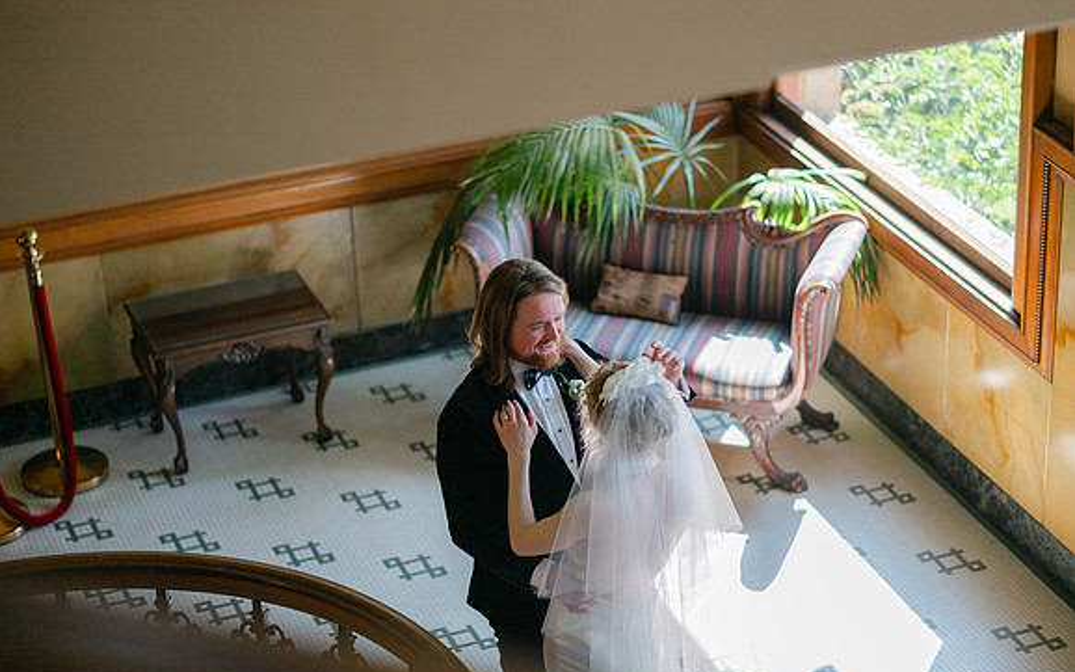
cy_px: 343
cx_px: 538
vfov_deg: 15.0
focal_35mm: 87
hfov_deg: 23.8
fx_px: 2548
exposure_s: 1/1000
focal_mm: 85
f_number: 1.8
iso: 400
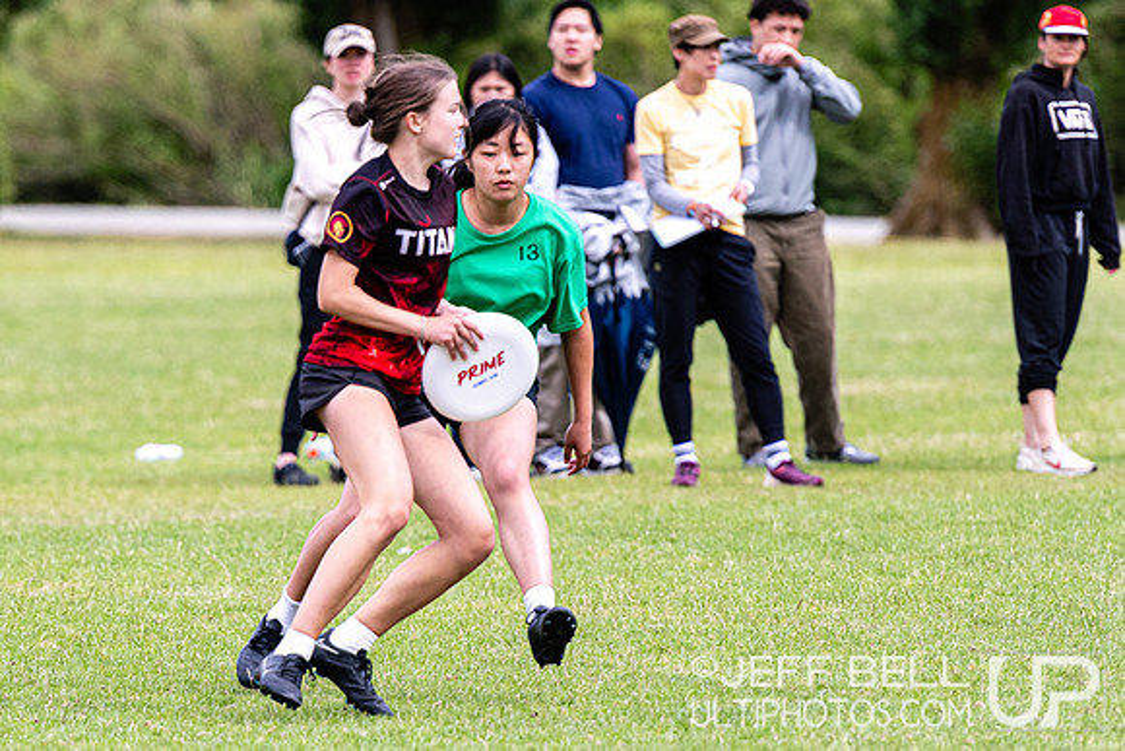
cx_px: 400
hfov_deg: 4.7
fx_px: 13829
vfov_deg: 3.1
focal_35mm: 442
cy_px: 479
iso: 280
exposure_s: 1/2000
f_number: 3.2
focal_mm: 200
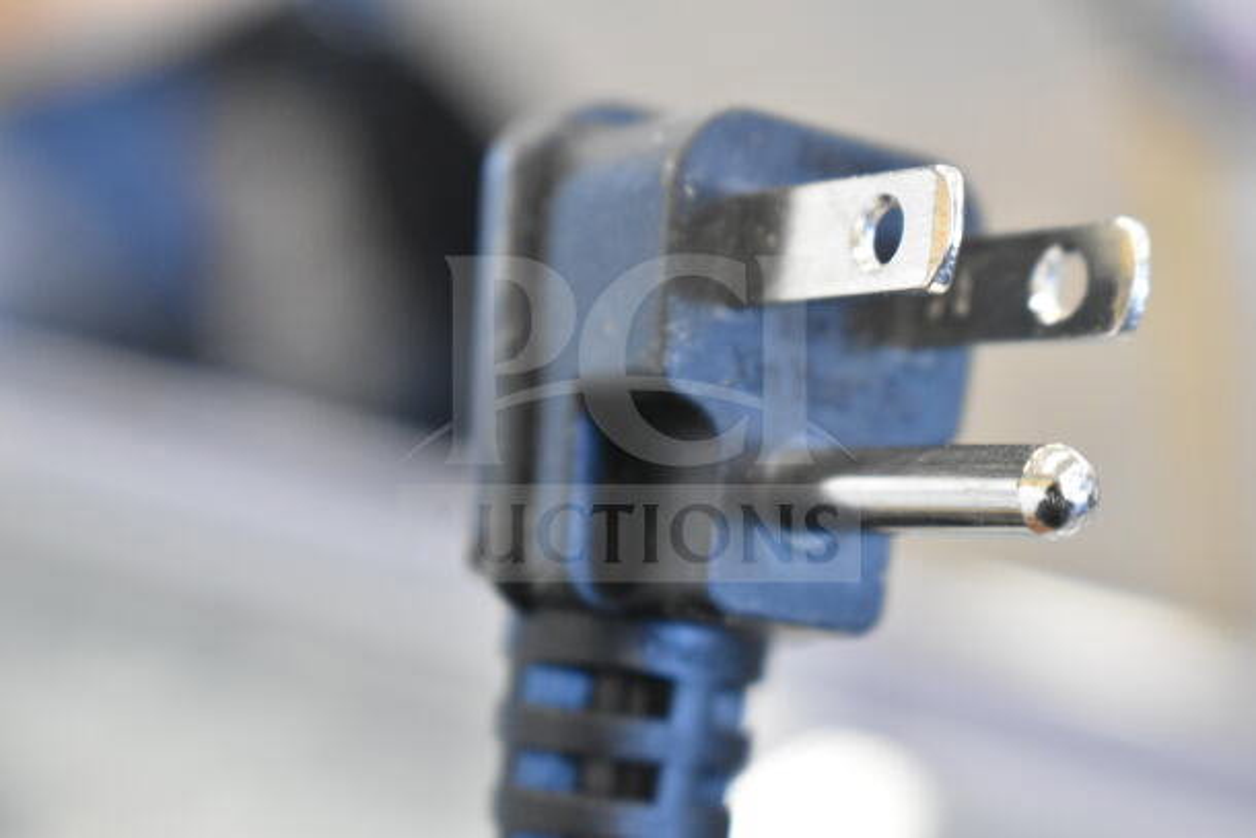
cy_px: 419
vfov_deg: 16.6
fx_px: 2879
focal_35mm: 82
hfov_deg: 24.6
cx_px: 628
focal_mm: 55
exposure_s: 1/100
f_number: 5.6
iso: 4500
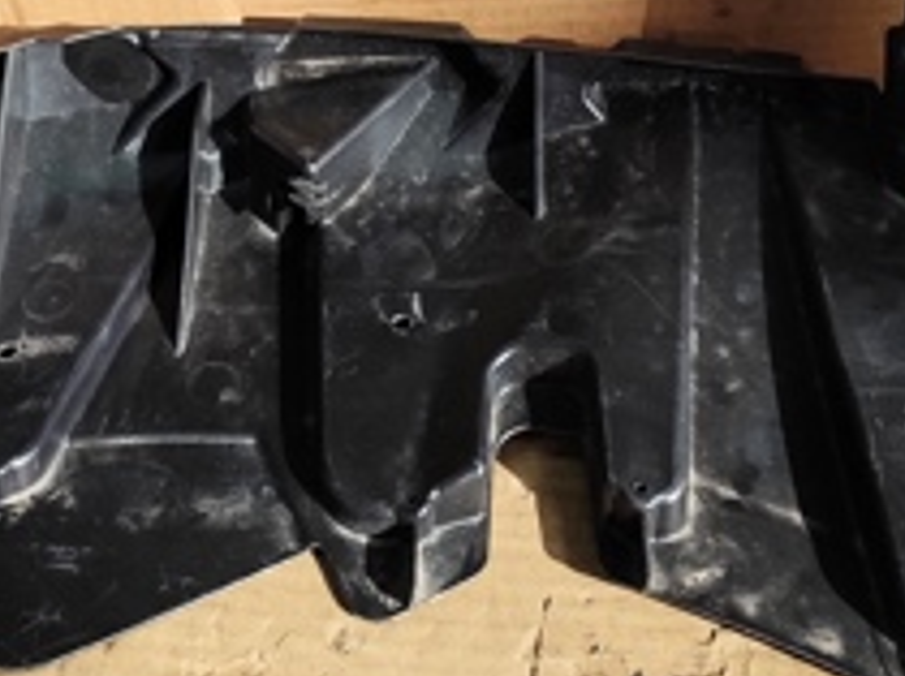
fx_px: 1828
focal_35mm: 70
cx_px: 319
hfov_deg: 27.7
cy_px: -213
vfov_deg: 19.3
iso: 50
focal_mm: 6.19
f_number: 1.65
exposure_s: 1/297
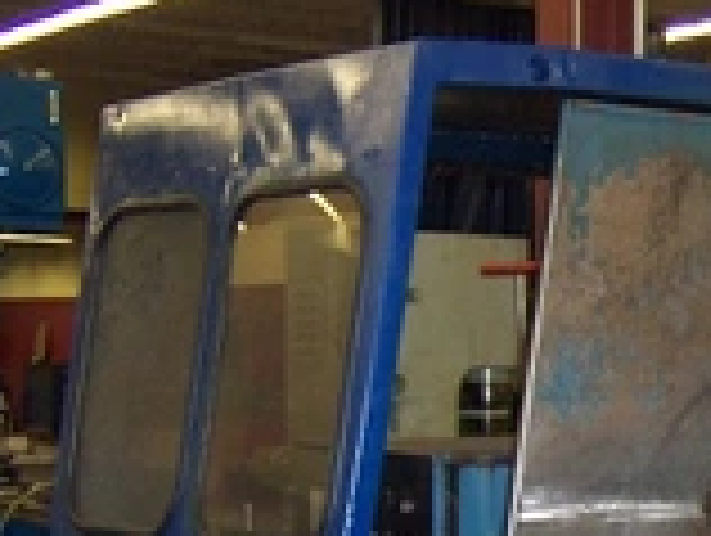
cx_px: 846
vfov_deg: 15.8
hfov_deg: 20.2
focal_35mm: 91
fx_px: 1872
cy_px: 595
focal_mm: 5.6
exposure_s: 1/60
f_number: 2.4
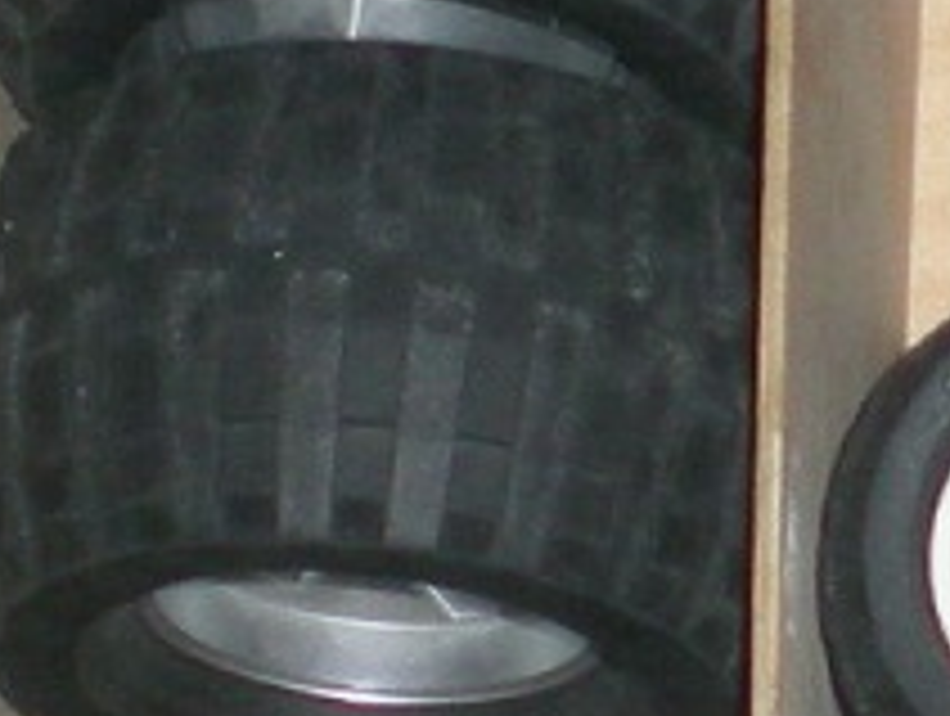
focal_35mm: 276
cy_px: 252
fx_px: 7587
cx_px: 1315
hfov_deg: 7.1
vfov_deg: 5.4
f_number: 3.1
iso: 100
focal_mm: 6.3
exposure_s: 1/60
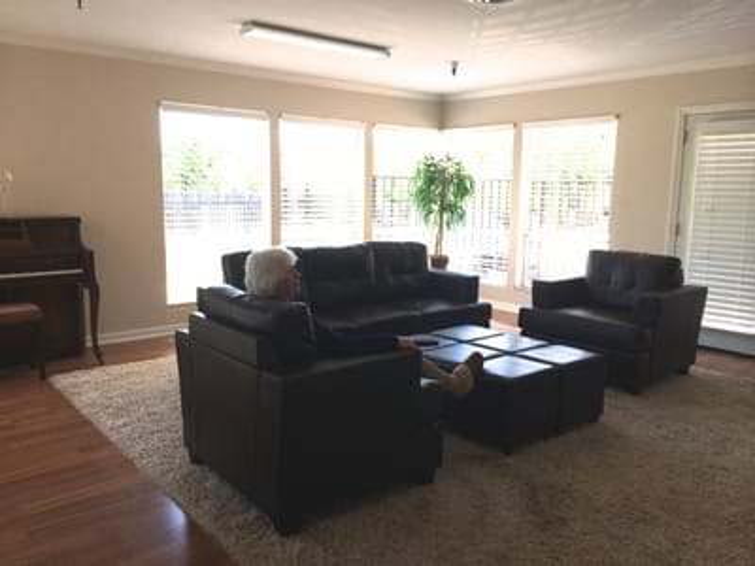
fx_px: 654
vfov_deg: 46.8
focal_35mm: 30
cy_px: 283
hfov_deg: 60.0
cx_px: 378
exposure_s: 1/275
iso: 32
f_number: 2.2
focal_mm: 4.12
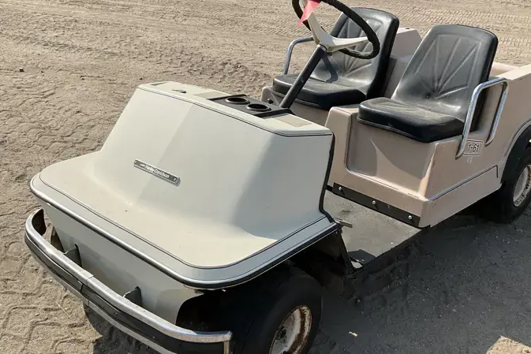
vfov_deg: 31.2
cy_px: 201
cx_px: 348
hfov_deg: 44.8
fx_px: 634
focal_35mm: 43
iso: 25
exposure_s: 1/1848
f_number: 1.8
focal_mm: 3
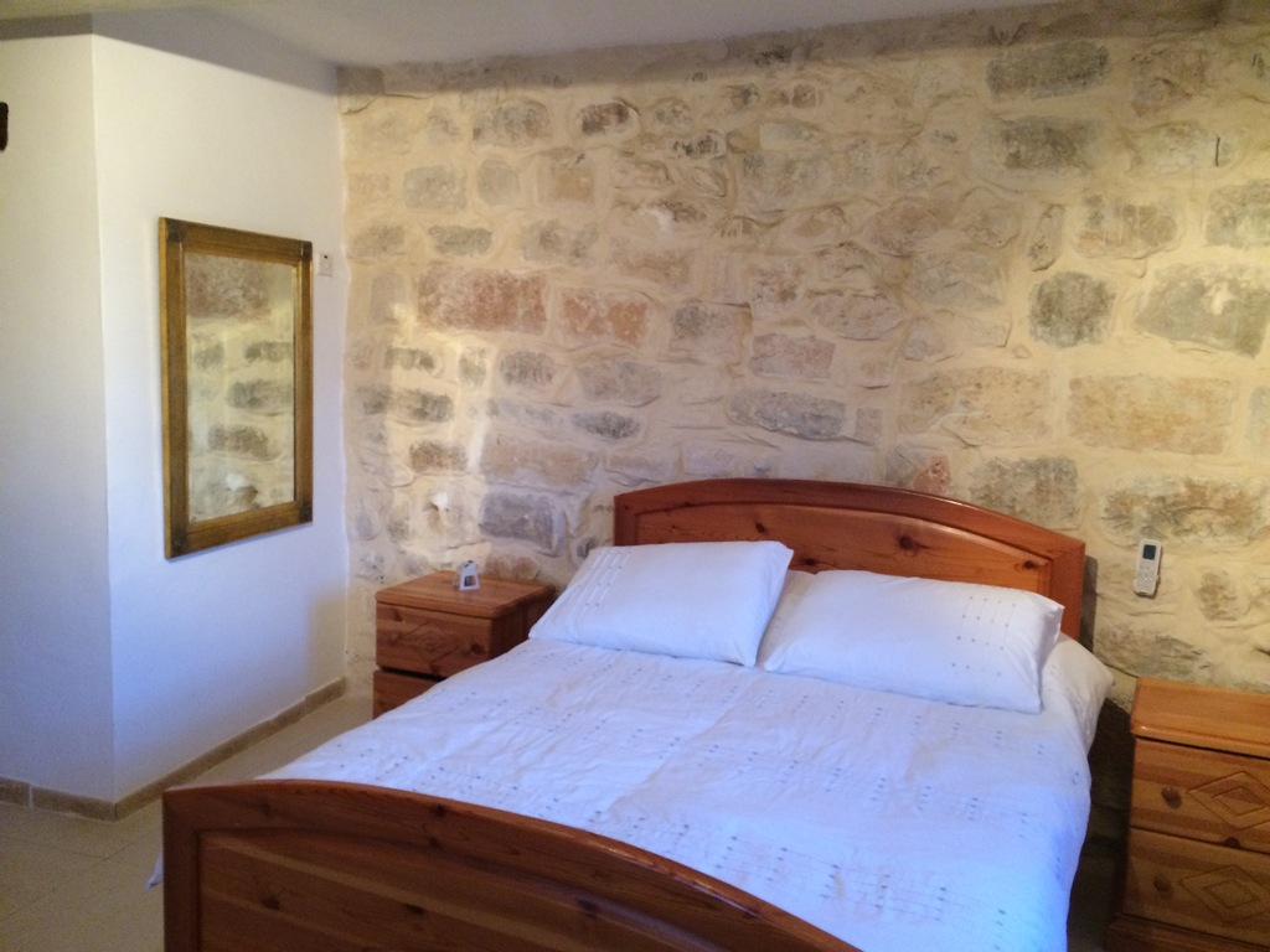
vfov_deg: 48.2
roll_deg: -1.0
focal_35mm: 29
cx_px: 635
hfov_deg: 61.7
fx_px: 1064
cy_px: 476
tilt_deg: -7.8
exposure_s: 1/20
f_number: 2.2
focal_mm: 4.15
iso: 250
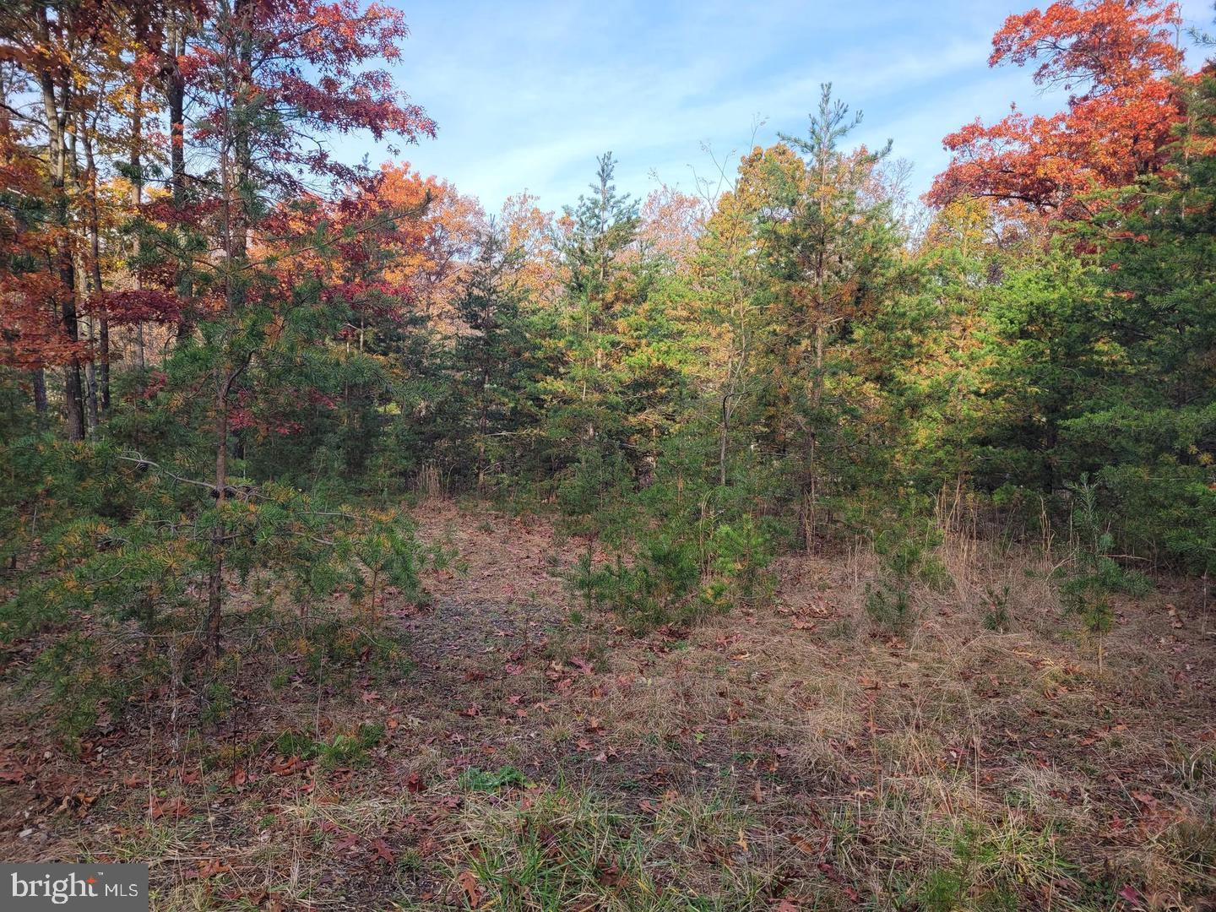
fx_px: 913
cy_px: 456
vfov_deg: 53.1
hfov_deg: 67.3
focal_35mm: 26
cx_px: 608
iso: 40
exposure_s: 1/660
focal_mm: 5.4
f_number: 1.8
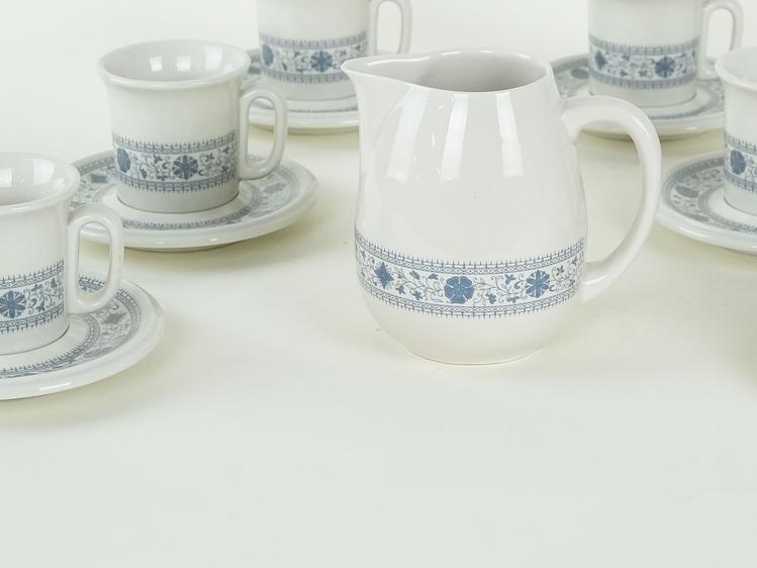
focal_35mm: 113
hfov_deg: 17.4
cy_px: 113
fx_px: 2472
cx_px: 509
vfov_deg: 13.0
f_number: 9
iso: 2500
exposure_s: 1/80
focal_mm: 44
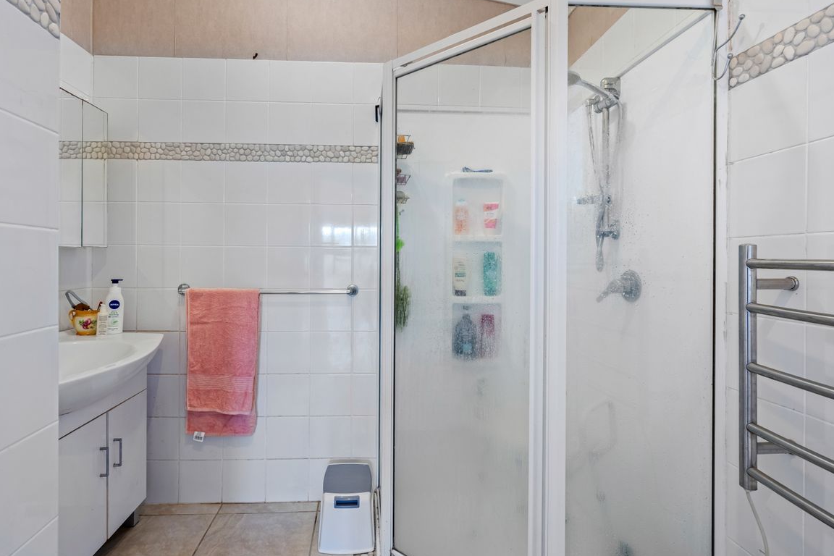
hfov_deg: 89.8
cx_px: 385
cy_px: 258
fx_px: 417
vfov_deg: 67.3
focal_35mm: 18
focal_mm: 16
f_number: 5.6
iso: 1000
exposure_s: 1/6
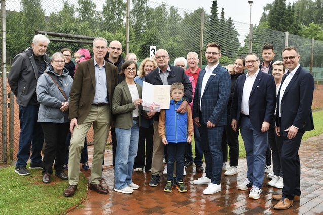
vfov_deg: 36.8
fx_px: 323
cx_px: 162
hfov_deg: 53.2
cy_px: 108
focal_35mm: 36
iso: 320
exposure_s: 1/100
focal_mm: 24
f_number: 8
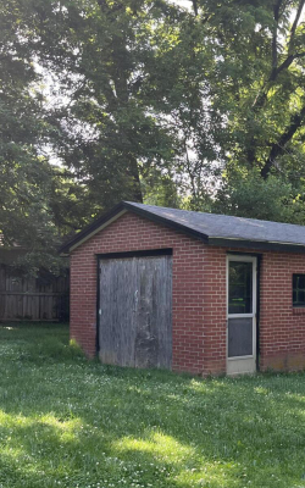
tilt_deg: +0.3
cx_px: 207
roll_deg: +1.4
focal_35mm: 46
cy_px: 289
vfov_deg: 43.3
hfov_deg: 27.8
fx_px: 612
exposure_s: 1/281
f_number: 1.6
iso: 40
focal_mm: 5.1
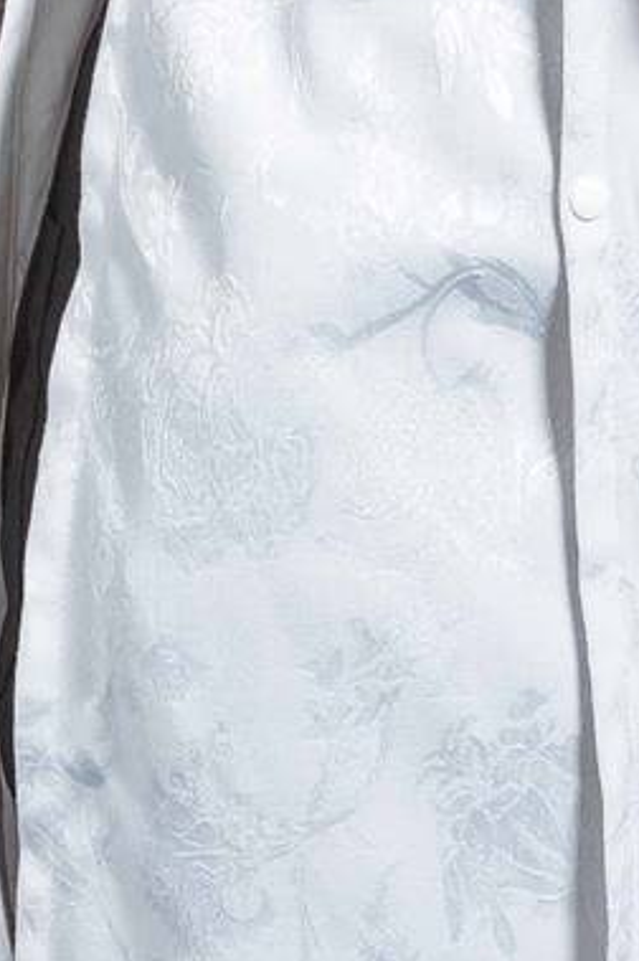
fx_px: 10775
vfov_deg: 5.0
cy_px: -825
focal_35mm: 404
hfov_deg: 3.4
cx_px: 578
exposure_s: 1/160
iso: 100
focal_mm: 85
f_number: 10
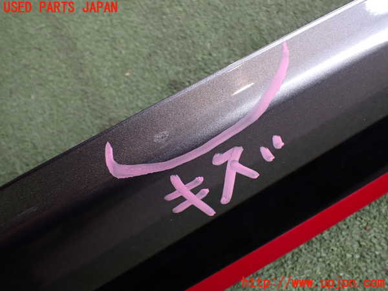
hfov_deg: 60.0
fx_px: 336
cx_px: 194
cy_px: 146
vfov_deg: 46.8
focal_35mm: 30
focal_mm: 5.4
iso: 200
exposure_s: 1/125
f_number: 2.3
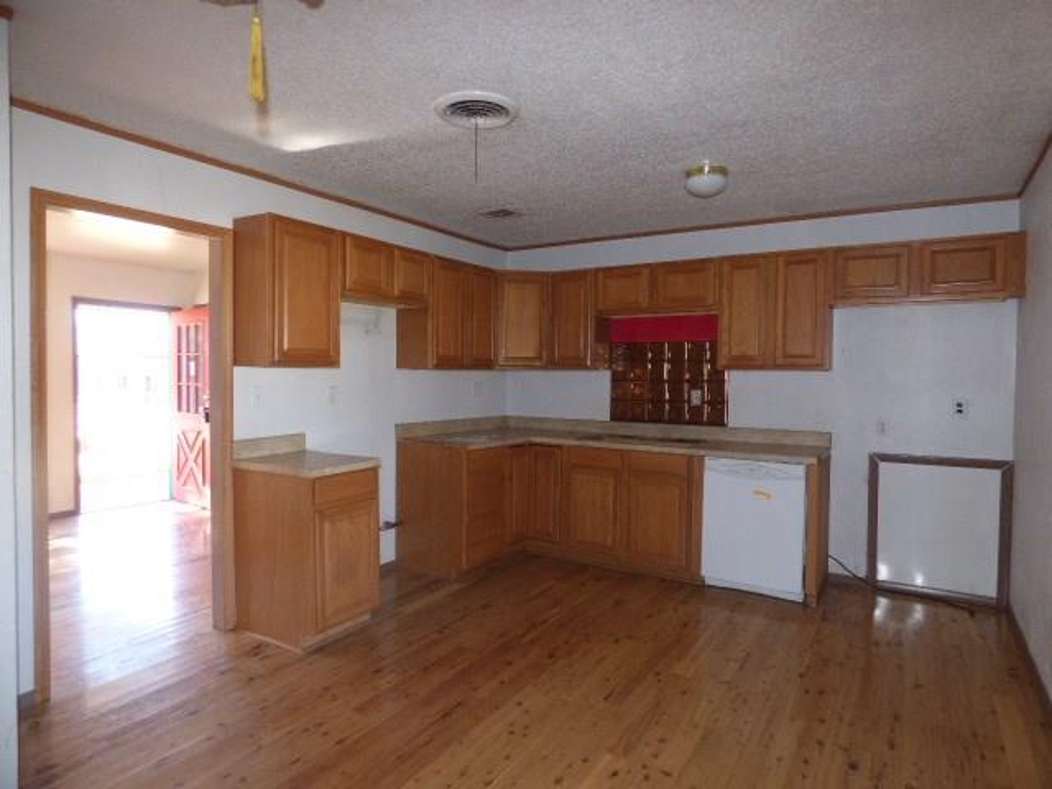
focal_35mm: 20
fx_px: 608
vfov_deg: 66.0
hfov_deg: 81.7
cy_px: 394
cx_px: 526
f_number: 2.8
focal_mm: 3.58
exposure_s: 1/80
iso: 320
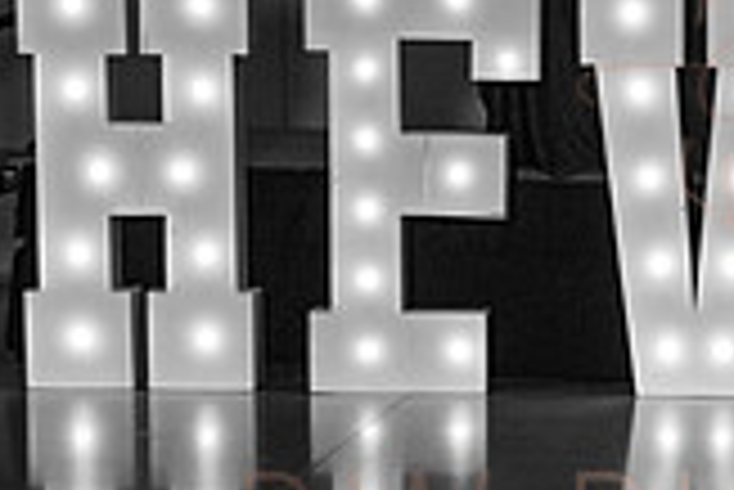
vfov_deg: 7.2
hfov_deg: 10.5
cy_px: 379
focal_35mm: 190
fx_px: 3877
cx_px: 1000
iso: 640
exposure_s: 1/200
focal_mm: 44
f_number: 2.8
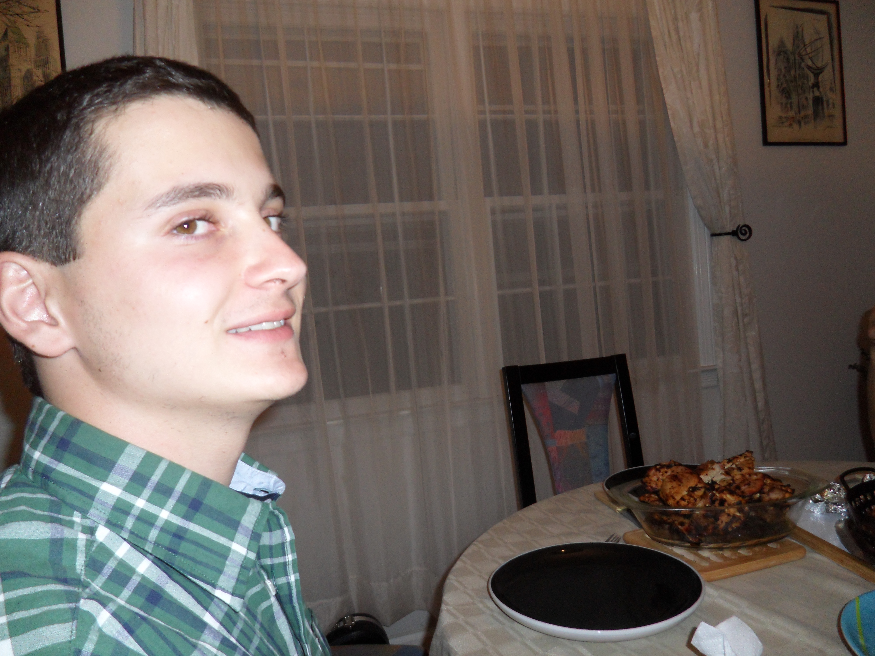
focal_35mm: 27
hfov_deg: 65.3
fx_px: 682
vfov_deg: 51.4
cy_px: 328
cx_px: 438
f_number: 3.5
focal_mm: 4.9
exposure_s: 1/45
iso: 200
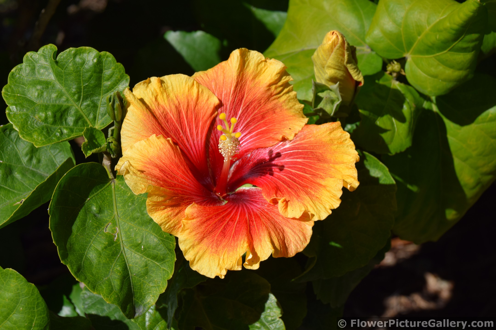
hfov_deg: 18.2
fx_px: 1550
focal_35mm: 112
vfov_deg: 12.2
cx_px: 248
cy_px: 165
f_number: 11
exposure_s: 1/500
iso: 200
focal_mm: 75
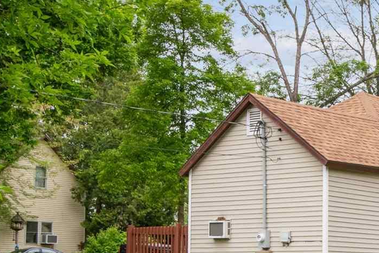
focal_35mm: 83
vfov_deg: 15.7
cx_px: 364
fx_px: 874
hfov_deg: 23.6
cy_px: 319
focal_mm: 19
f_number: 8
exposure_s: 1/800
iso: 400
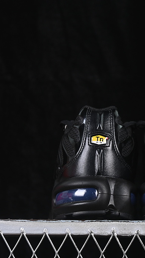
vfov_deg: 17.2
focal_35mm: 125
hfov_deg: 9.6
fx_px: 854
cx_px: 144
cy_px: 135
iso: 160
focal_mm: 50
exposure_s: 1/60
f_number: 6.3
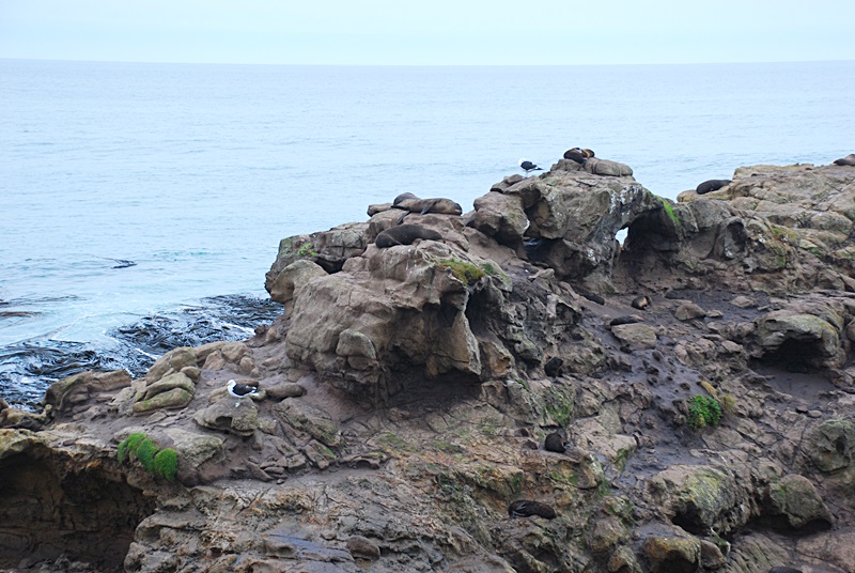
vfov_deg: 18.2
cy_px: 286
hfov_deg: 27.0
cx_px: 428
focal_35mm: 75
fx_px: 1784
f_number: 6.3
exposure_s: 1/320
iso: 400
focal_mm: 50
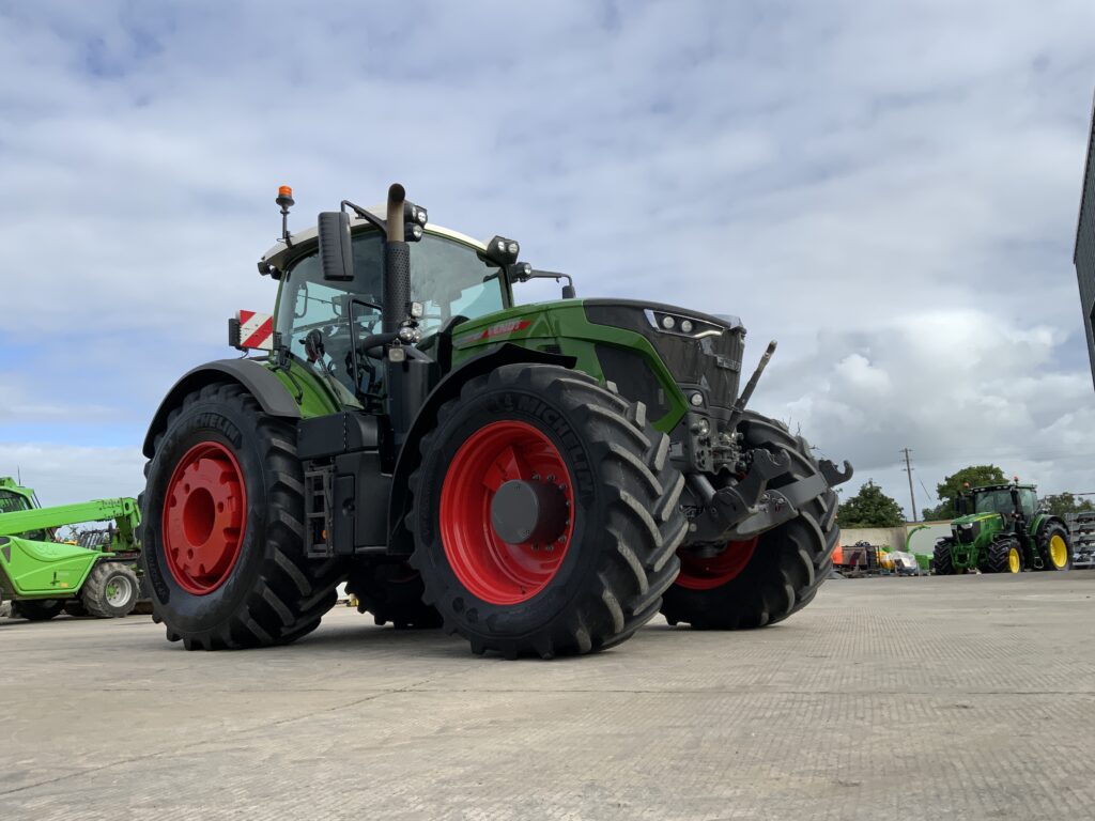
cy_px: 410
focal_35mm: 29
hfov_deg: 61.7
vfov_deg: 48.2
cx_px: 548
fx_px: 917
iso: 16
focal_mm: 3
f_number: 1.8
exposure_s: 1/2058
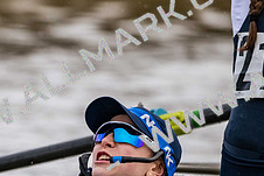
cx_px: 54
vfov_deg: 1.3
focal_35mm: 1027
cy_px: 172
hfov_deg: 2.0
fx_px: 7536
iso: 2200
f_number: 4.5
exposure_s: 1/1600
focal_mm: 400
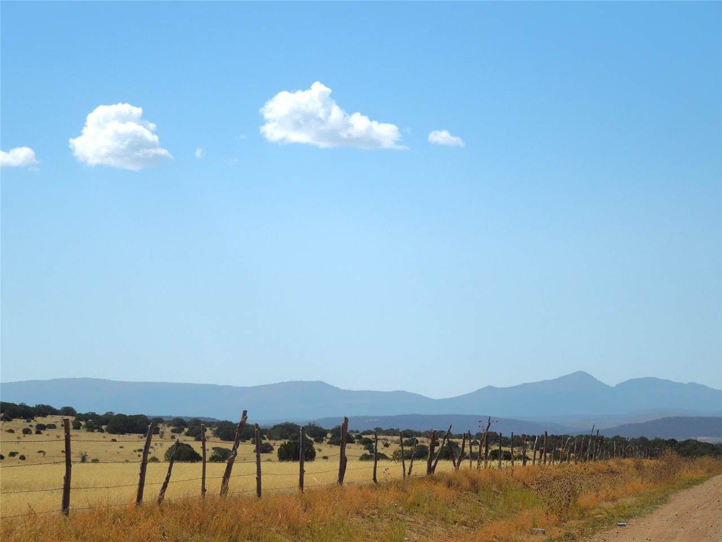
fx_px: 2482
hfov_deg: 16.6
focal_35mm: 119
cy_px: 271
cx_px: 361
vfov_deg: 12.5
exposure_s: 1/400
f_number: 9.6
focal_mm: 21.5
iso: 100
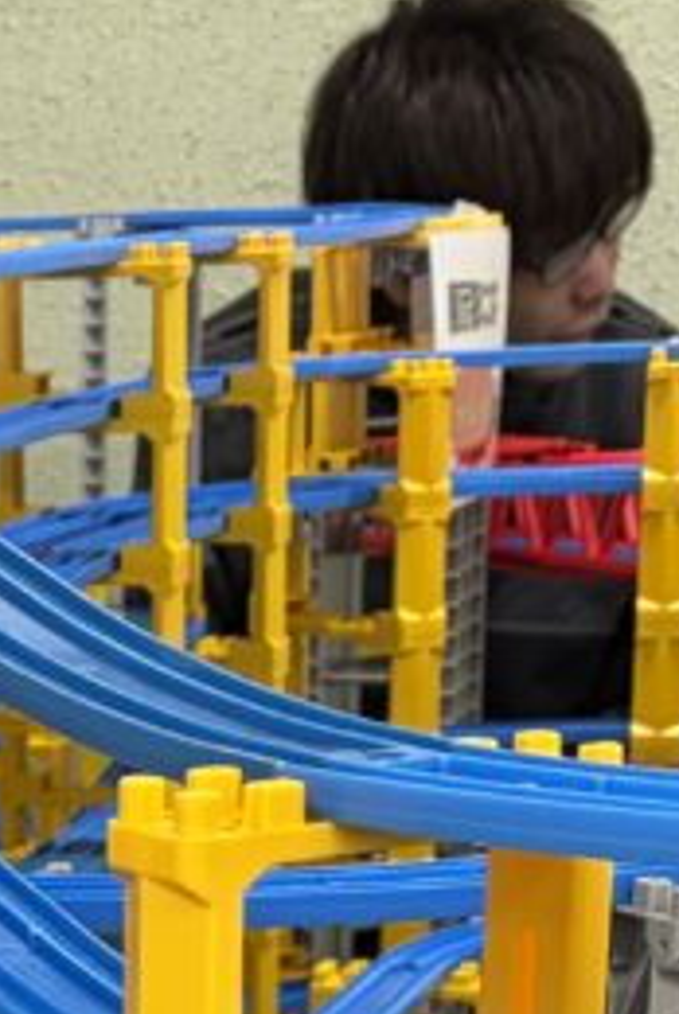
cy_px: 1849
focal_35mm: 133
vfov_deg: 13.7
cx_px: -226
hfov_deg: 10.1
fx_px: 3753
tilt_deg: -23.5
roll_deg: +2.5
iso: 125
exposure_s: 1/60
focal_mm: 5.96
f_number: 1.6
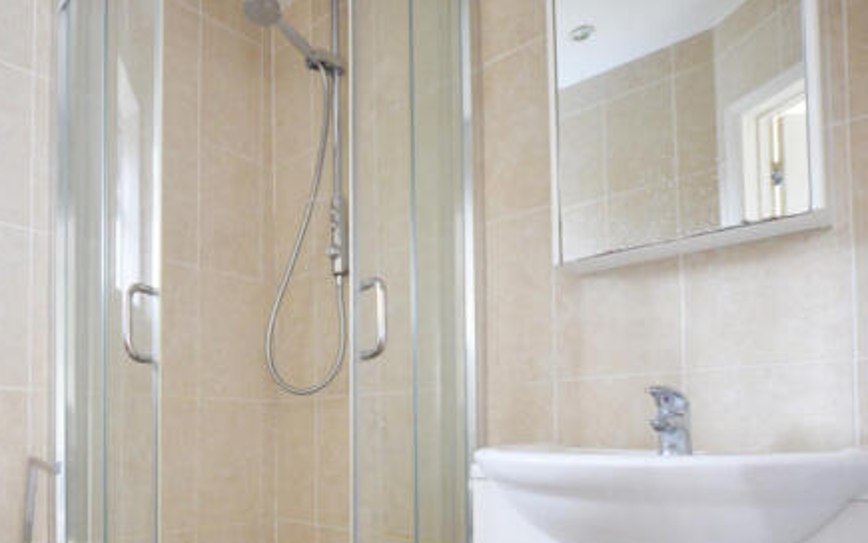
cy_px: 434
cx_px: 276
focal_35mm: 23
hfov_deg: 74.3
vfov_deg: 49.9
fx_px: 544
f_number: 3.5
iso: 800
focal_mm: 10
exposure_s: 1/60
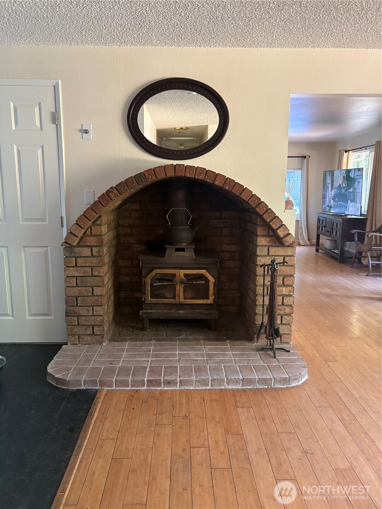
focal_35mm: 26
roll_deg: -0.3
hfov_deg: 53.1
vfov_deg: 67.3
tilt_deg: -9.1
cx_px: 191
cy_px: 254
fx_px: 383
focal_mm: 5.96
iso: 500
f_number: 1.6
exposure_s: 1/60
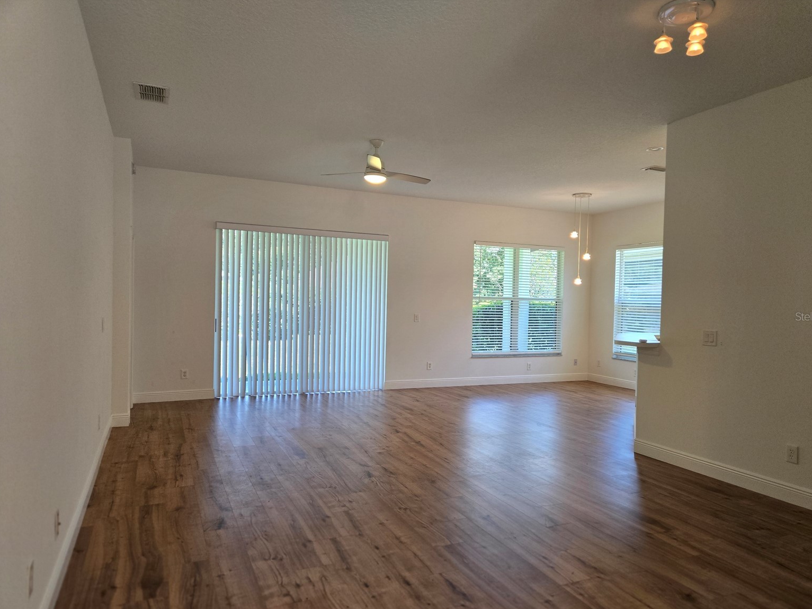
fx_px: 563
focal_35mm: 24
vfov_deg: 56.8
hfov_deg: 71.6
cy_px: 316
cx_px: 422
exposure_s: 1/120
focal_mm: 5.4
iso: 200
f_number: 1.8
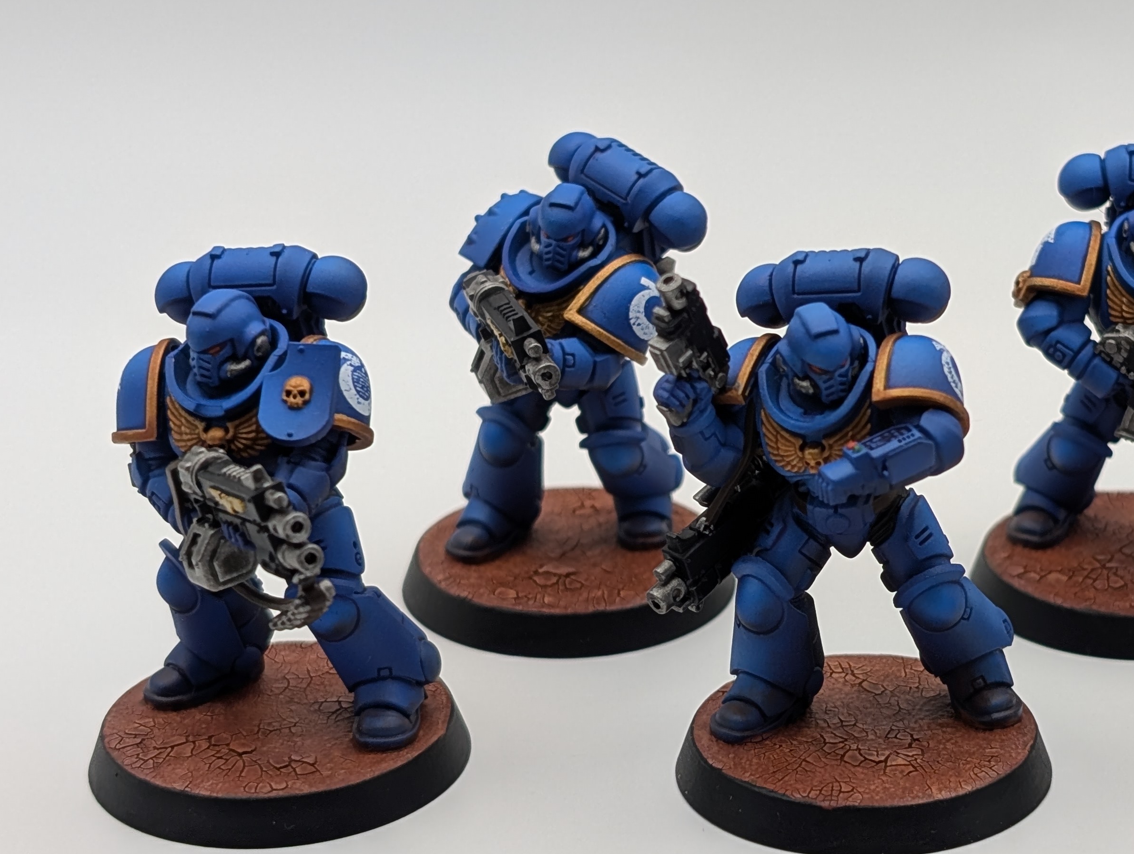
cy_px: 452
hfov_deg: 23.0
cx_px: 884
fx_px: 2756
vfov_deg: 17.6
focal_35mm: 84
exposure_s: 1/53.7
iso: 24
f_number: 1.68
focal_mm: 6.9
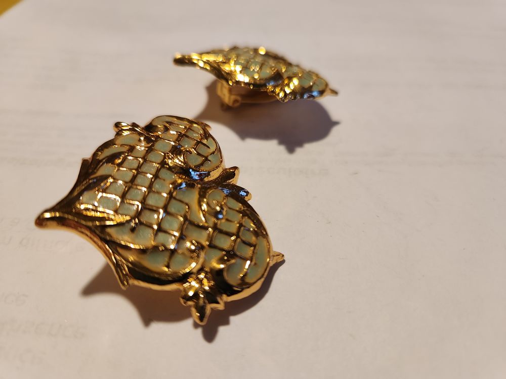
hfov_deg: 73.9
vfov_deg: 58.9
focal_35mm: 23
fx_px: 336
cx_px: 253
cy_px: 190
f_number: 1.8
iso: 320
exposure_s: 1/100
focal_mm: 5.4
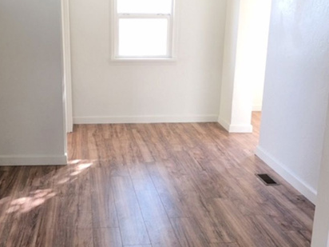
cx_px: 129
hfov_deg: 41.8
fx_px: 428
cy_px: 130
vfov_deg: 32.2
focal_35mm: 45
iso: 32
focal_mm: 4.15
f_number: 2.2
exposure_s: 1/30
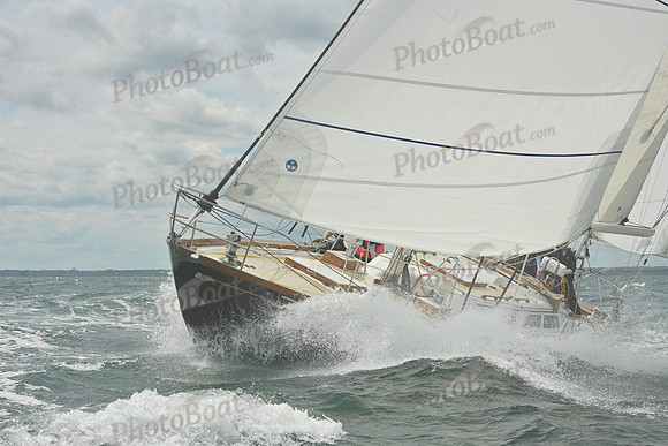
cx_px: 334
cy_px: 223
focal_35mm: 70
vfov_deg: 19.5
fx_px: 1299
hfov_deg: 28.8
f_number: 10
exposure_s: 1/1250
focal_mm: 70
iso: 320
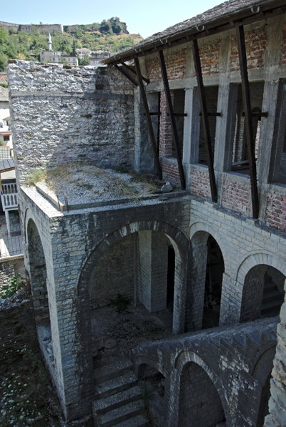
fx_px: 332
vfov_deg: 65.4
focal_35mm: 28
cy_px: 214
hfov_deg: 46.5
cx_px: 143
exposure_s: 1/400
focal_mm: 10.4
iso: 125
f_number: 4
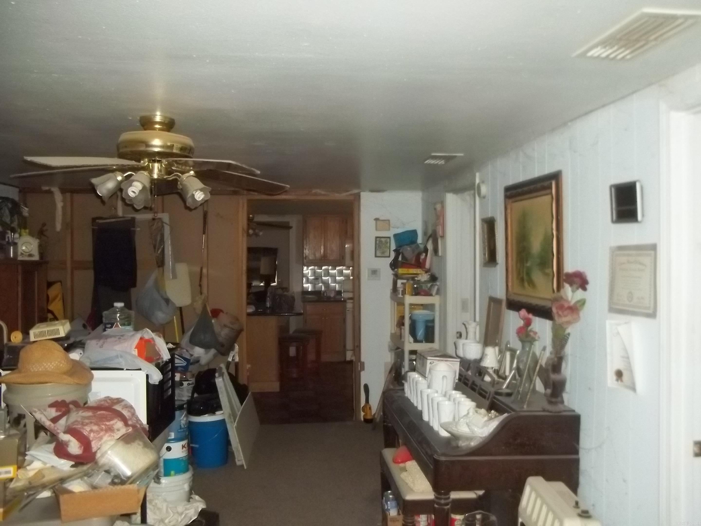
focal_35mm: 33
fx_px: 668
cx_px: 350
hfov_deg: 55.4
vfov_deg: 42.9
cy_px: 263
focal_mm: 5.9
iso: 400
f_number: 3.3
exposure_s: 1/30
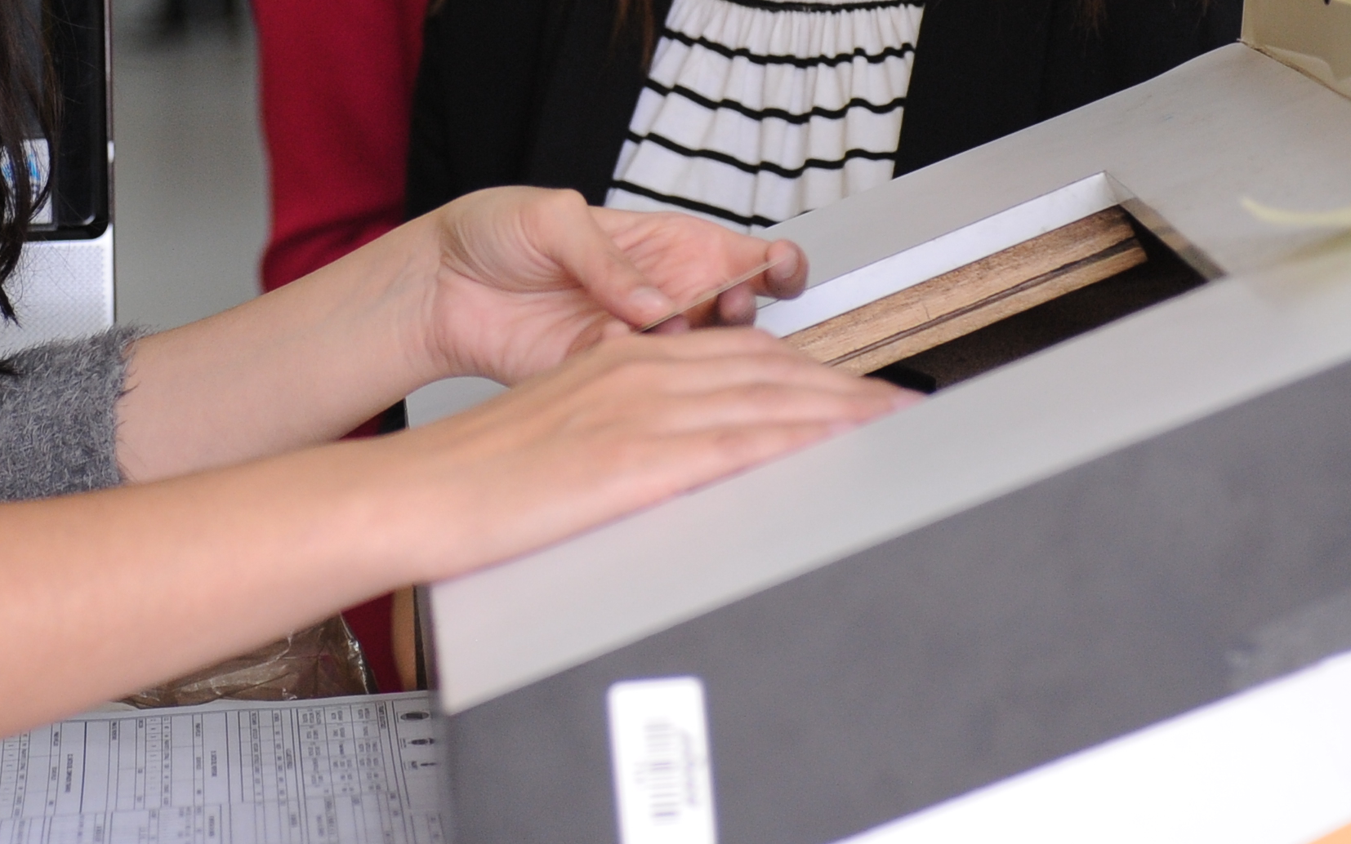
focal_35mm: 152
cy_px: -175
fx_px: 5597
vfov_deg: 8.5
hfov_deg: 13.7
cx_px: 267
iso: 1250
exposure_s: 1/500
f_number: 2.8
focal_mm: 58
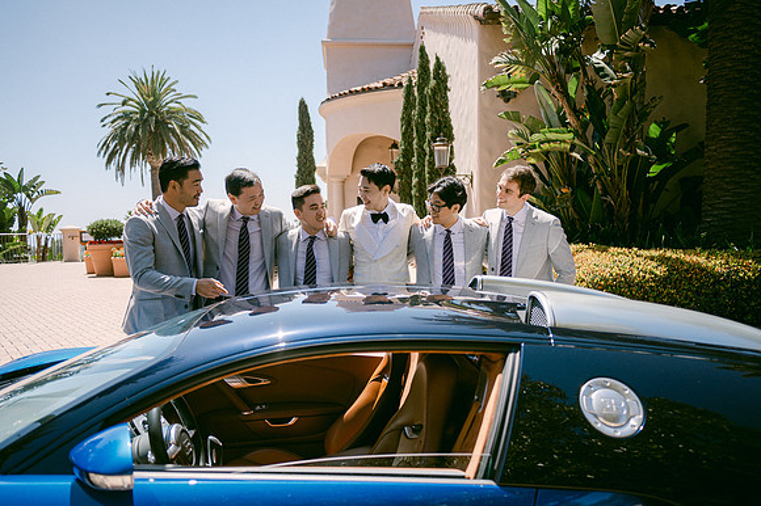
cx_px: 380
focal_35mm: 28
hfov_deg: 64.8
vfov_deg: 45.8
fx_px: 599
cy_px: 253
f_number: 2.8
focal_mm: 28
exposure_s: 1/2000
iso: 100
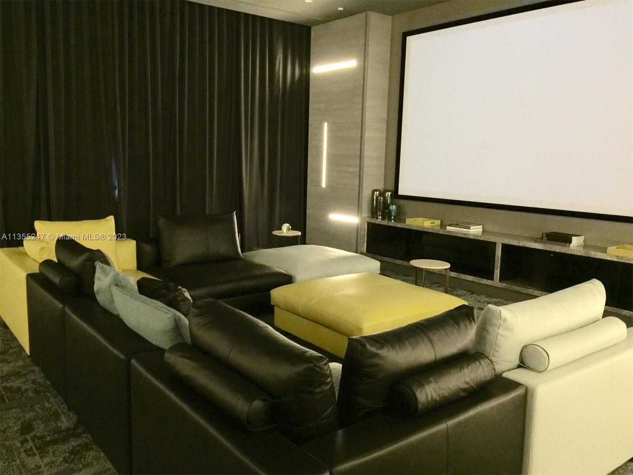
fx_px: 530
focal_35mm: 29
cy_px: 238
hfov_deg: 61.7
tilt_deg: -8.5
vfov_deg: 48.2
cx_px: 316
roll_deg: -3.1
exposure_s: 1/4
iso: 80
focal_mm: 4.15
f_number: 2.2
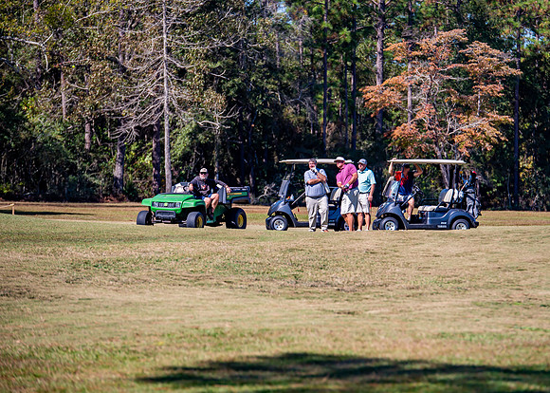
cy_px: 185
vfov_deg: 7.5
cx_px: 315
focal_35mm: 193
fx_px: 3013
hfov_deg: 10.4
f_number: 3.2
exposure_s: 1/2000
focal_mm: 165
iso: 100
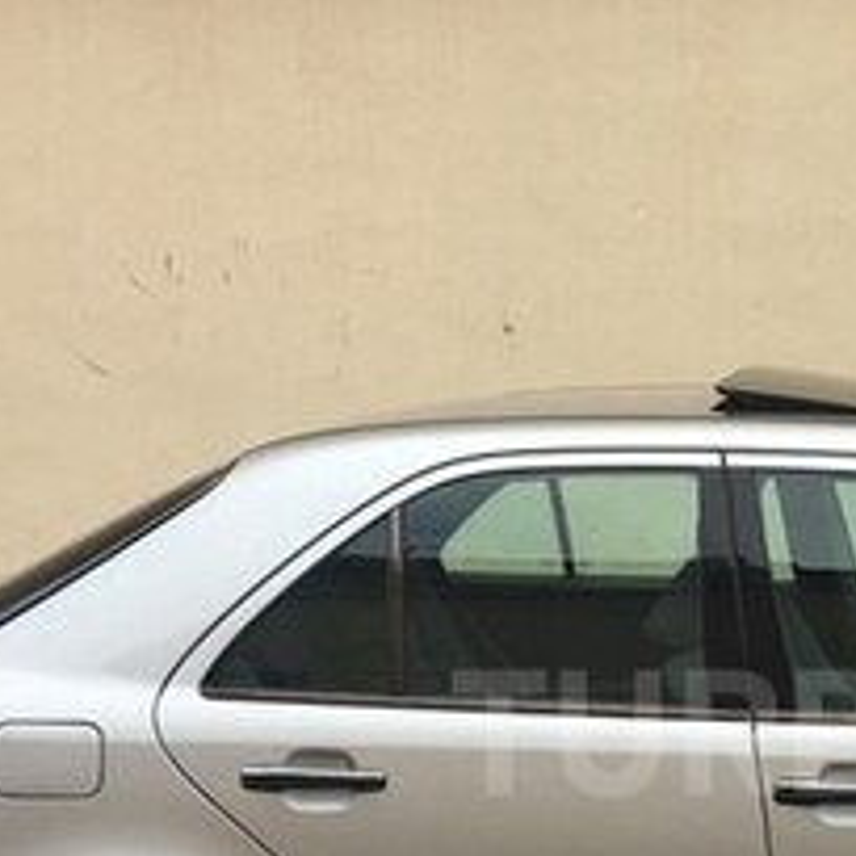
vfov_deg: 20.6
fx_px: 2322
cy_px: 732
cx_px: 881
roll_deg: +2.4
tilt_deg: -9.6
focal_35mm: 83
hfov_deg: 20.2
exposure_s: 1/746
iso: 25
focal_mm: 4.15
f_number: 2.2
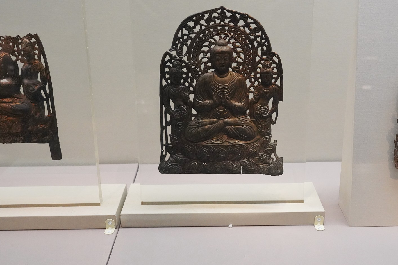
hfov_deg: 41.0
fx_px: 531
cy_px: 149
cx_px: 228
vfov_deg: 28.1
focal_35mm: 48
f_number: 5.6
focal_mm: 34
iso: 8000
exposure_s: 1/100
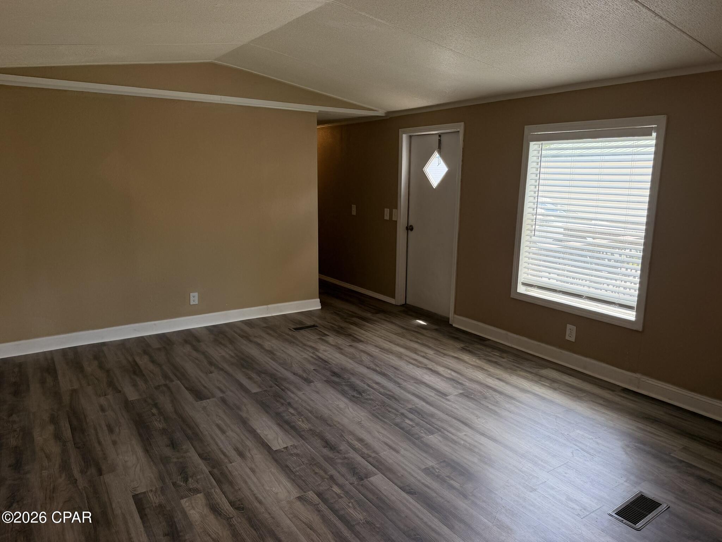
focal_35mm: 24
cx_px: 361
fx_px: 501
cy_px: 271
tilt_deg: -10.2
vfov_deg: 56.8
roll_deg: +0.5
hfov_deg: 71.6
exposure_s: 1/643
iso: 100
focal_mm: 6.76
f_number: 1.78
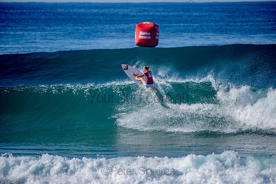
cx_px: 138
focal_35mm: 500
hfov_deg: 4.1
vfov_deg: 2.8
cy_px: 92
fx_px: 3834
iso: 125
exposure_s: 1/1600
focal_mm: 500
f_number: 5.6
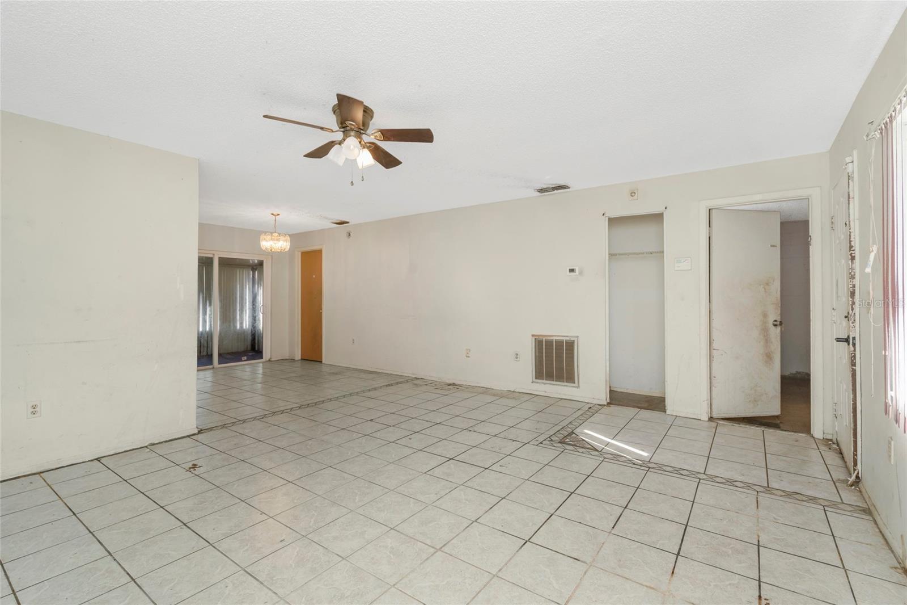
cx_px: 454
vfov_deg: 73.7
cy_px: 302
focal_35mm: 16
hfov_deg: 96.7
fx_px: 403
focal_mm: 16
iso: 800
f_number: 6.7
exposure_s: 1/60
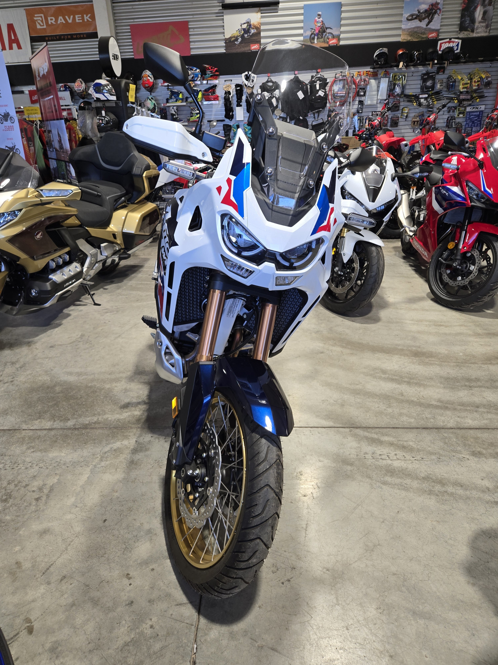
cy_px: 332
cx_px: 249
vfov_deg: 73.9
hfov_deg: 58.9
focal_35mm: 23
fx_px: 441
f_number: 1.8
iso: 80
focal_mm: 5.4
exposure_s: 1/120
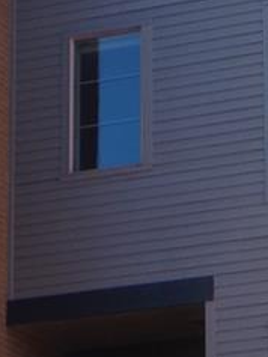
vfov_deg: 10.3
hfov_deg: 7.9
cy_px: 464
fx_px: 1929
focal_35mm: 187
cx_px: 324
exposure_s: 1/280
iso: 100
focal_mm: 6.6
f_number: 4.9
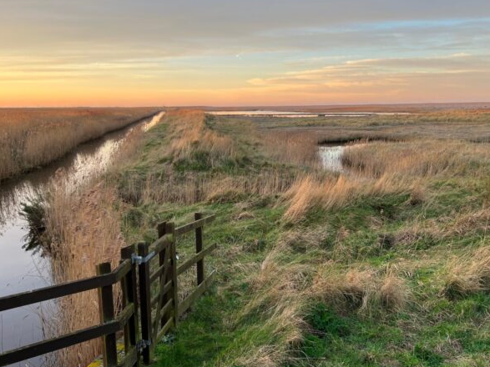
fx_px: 481
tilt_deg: -11.6
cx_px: 265
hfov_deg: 53.9
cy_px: 206
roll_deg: +0.5
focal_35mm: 34
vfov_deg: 41.7
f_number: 1.5
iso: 40
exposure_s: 1/208
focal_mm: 5.7
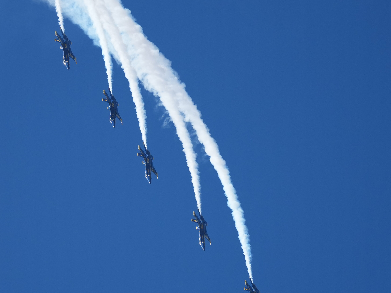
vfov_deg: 2.5
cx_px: 129
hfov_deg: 3.4
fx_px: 6653
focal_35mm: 589
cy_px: 177
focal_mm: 276
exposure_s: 1/3200
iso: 500
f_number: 4.5
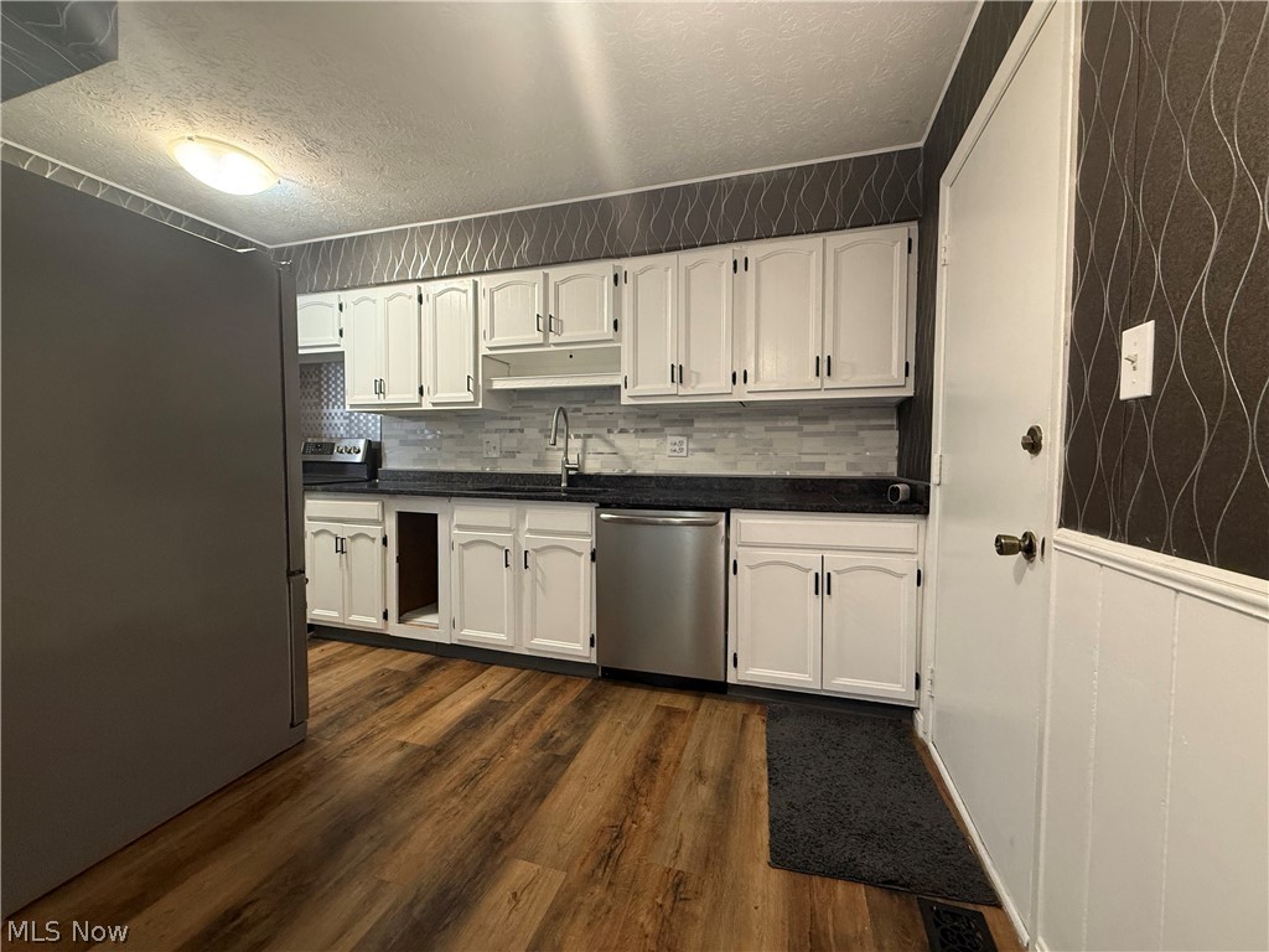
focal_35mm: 14
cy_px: 476
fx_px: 513
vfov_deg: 85.7
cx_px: 634
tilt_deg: -2.3
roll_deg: -0.4
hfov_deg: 102.1
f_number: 2.2
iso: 250
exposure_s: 1/60
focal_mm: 2.22
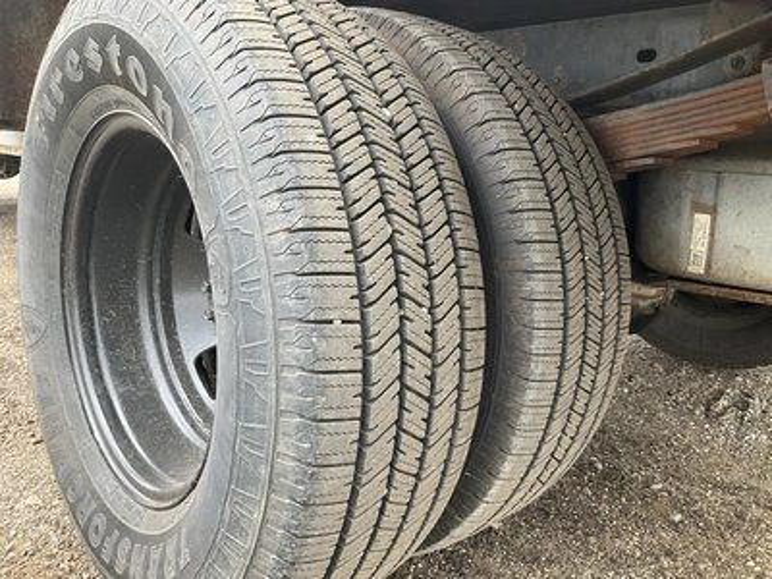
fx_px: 647
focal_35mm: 29
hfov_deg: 61.7
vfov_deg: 48.2
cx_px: 386
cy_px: 290
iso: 25
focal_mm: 3
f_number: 1.8
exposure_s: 1/122
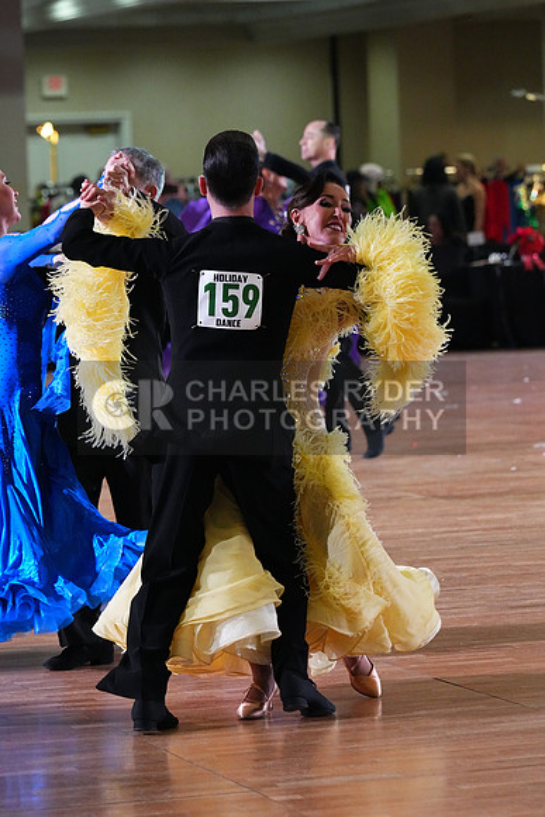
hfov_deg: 8.0
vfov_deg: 12.0
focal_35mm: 171
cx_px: 272
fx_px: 3881
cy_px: 408
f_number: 5.6
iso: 10000
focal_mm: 171
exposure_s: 1/400
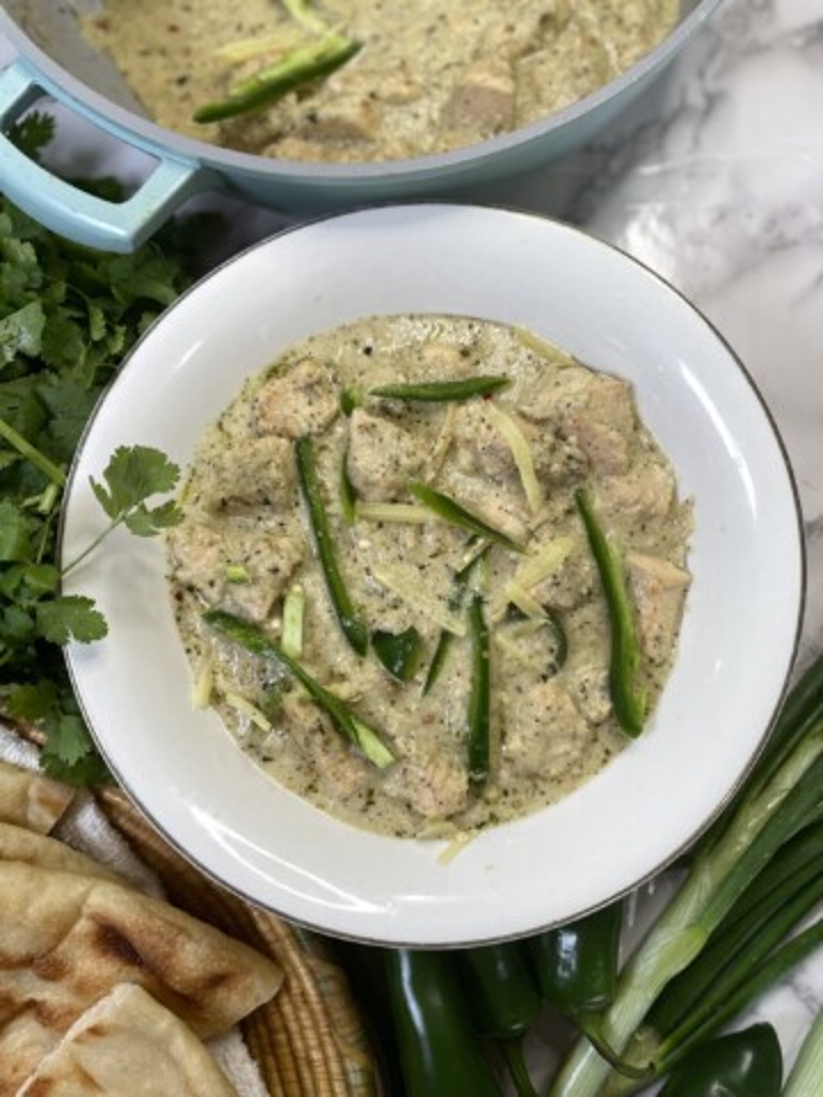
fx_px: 824
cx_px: 412
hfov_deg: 53.1
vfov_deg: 67.3
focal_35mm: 26
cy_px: 548
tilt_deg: -82.8
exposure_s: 1/121
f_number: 1.6
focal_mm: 4.2
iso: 80
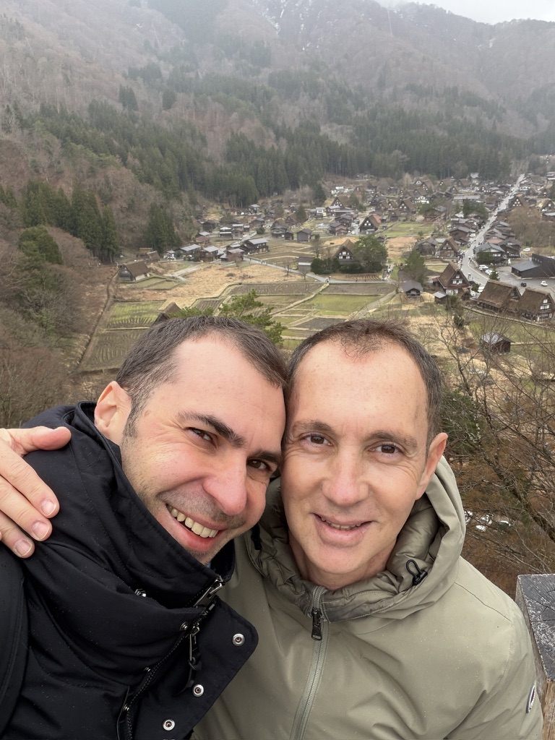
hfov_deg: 46.8
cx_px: 278
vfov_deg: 60.0
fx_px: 641
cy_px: 370
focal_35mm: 30
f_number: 1.9
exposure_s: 1/233
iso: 25
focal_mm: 2.71
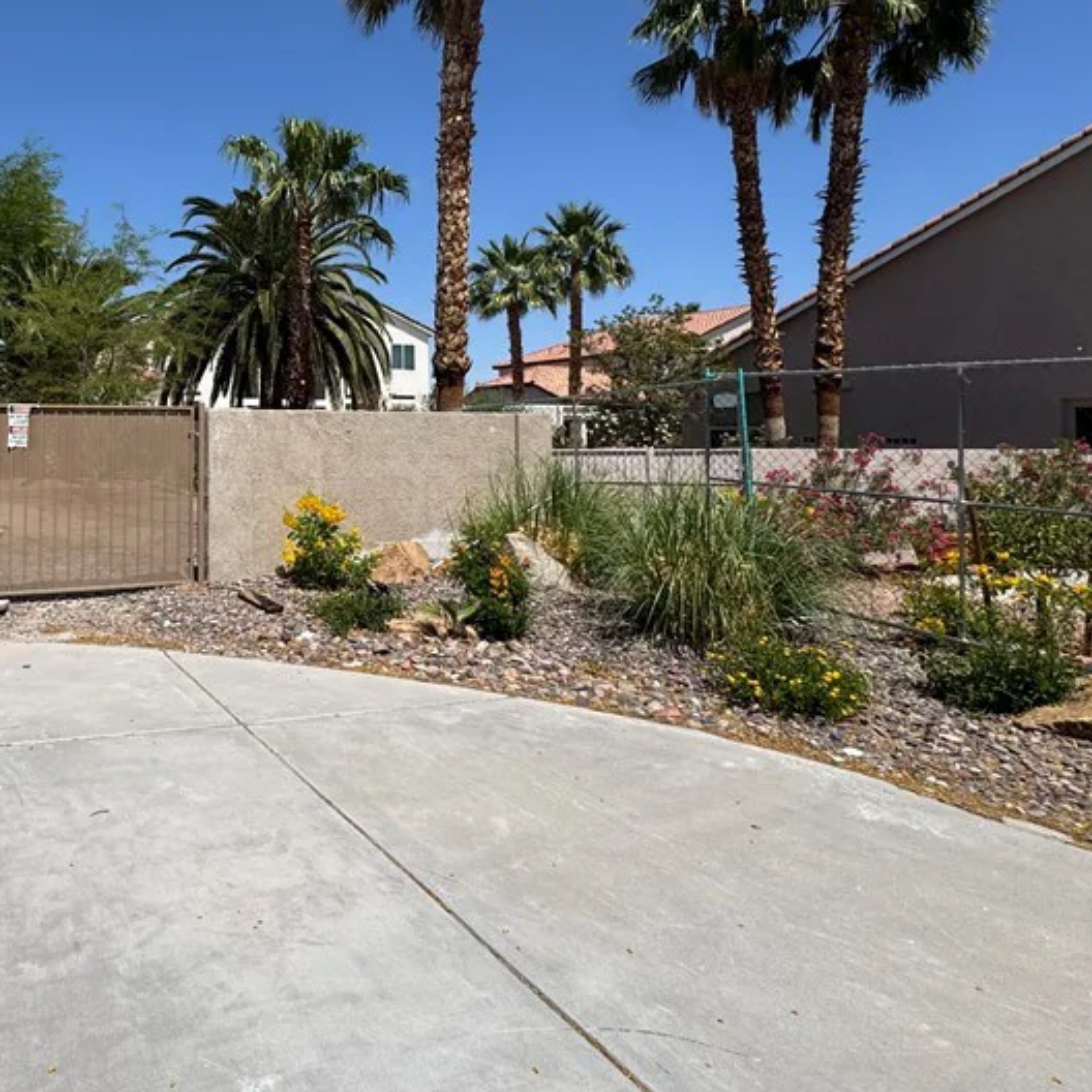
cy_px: 381
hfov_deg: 59.2
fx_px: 857
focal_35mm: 24
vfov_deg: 63.7
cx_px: 196
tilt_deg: +2.6
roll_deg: -0.5
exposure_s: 1/2985
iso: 50
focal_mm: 2.22
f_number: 2.2
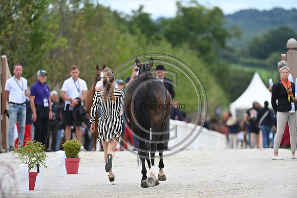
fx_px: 3301
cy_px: 99
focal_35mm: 400
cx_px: 148
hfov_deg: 5.2
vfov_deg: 3.4
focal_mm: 400
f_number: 5.6
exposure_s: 1/1600
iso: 720
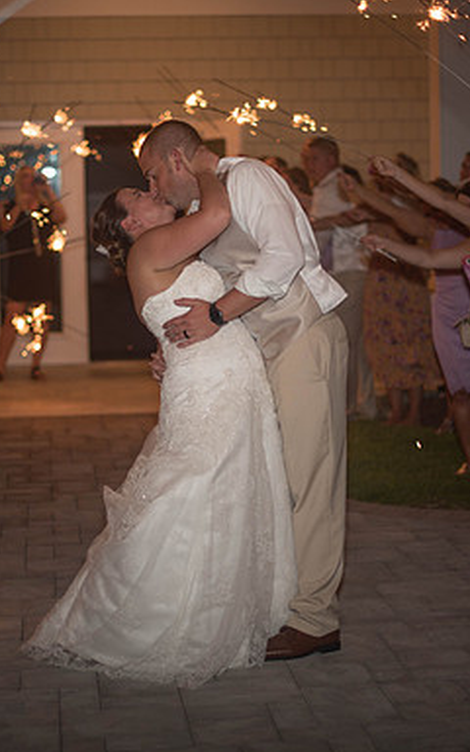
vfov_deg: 26.8
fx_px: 1578
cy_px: 377
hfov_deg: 16.9
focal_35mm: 77
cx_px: 192
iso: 250
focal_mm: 50
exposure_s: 1/200
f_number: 1.4
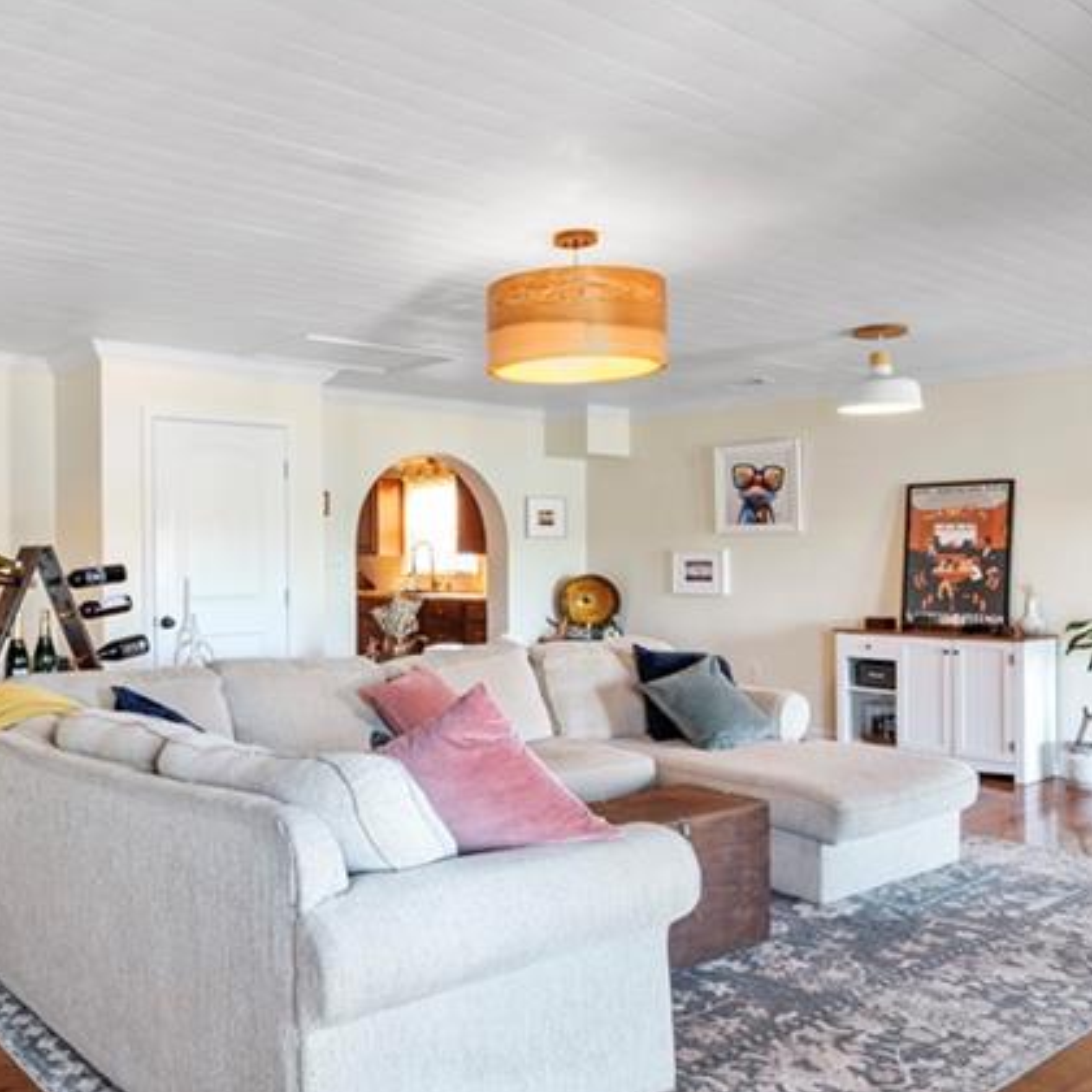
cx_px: 359
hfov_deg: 54.4
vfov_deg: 55.6
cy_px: 563
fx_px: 1035
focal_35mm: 29
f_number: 11
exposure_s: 1/2
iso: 125
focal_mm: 14
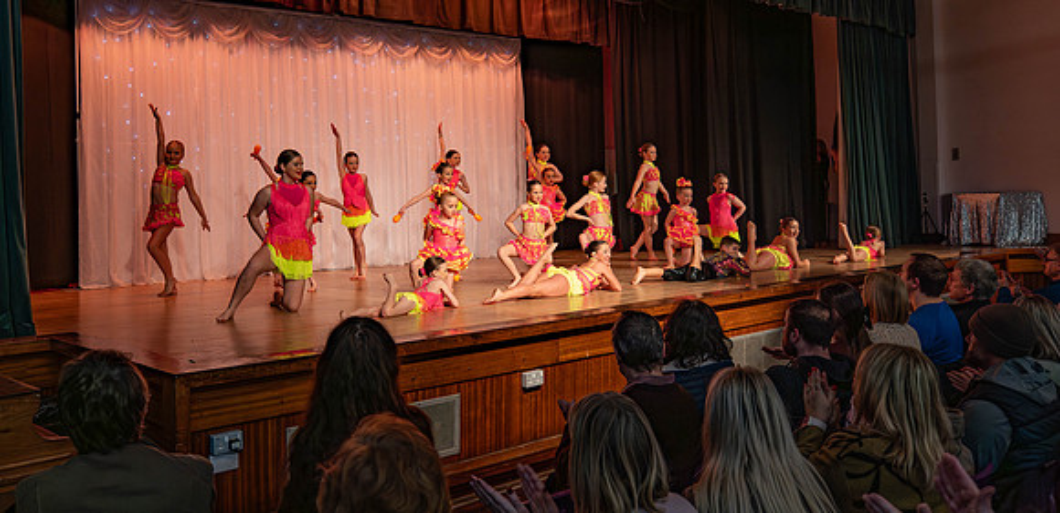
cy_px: 174
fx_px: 972
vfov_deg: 29.4
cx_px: 457
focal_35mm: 36
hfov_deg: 57.0
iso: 2000
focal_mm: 28
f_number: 4
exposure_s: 1/250
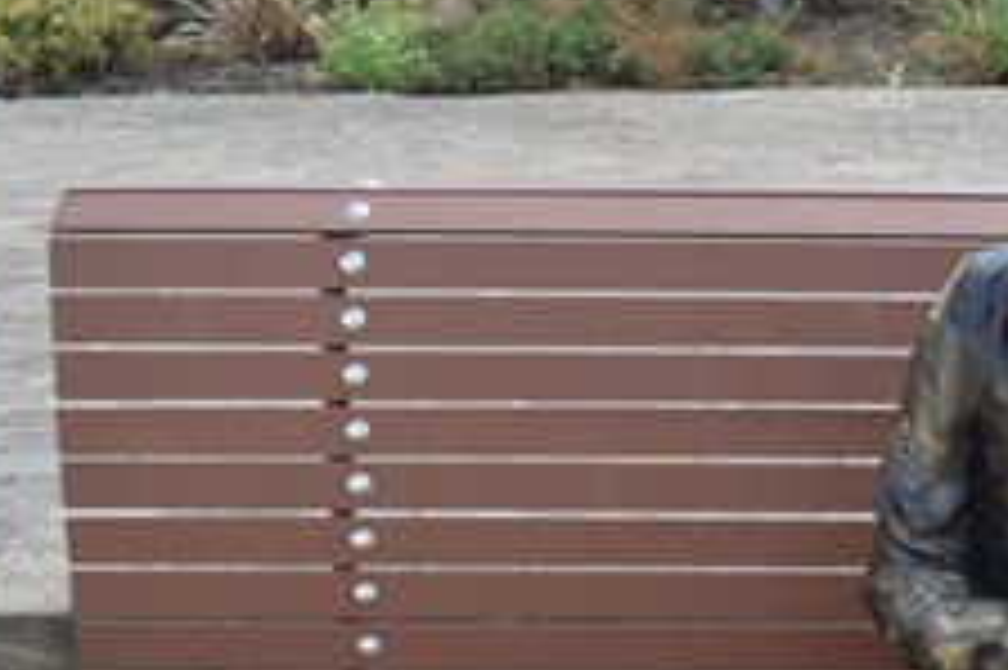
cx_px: 1215
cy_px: 755
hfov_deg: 22.2
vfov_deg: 15.7
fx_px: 2360
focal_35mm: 84
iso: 125
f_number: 5.6
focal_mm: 21
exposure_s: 1/125
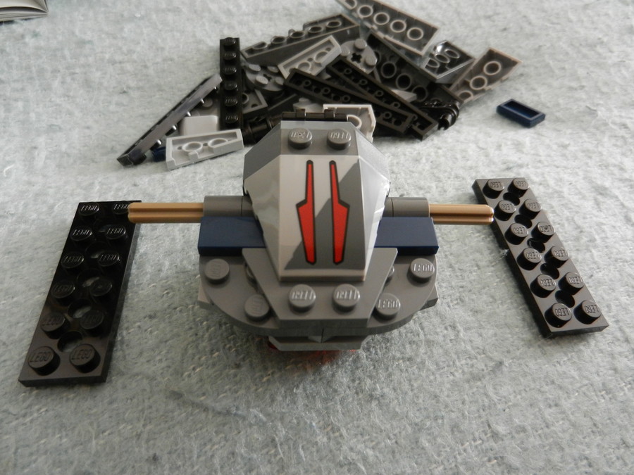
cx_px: 317
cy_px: 238
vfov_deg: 54.9
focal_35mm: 25
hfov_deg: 69.4
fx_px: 458
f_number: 3.5
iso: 400
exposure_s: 1/20
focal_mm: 4.5
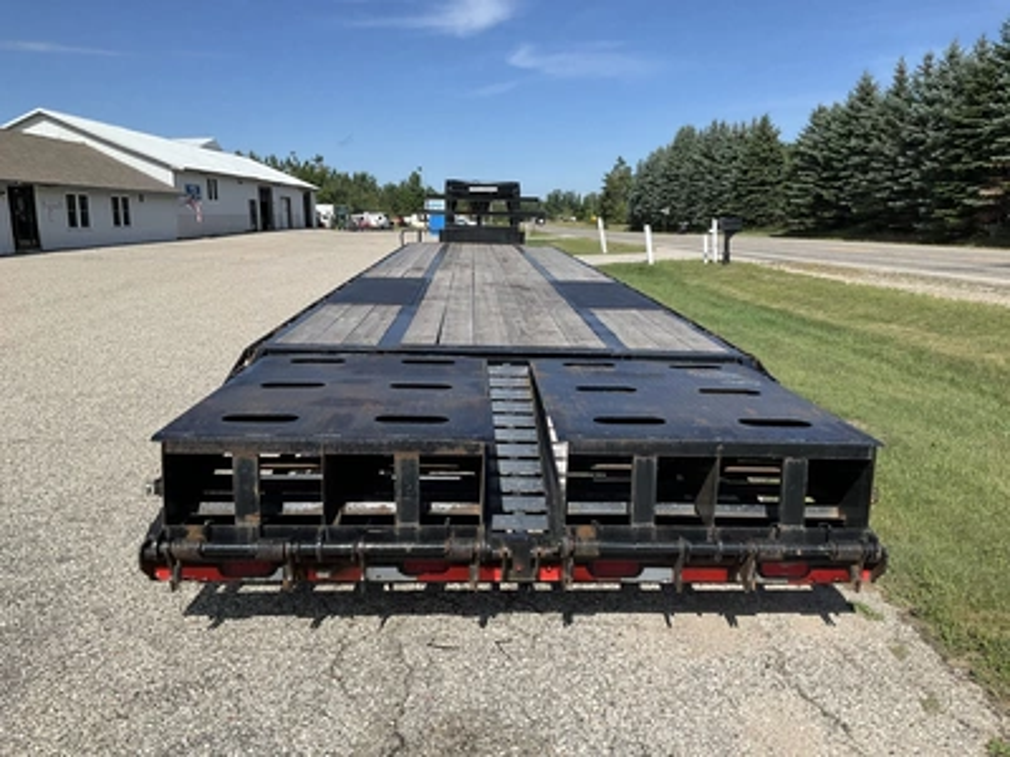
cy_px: 378
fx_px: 846
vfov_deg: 48.2
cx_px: 505
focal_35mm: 29
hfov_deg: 61.7
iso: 25
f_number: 1.8
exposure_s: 1/2427
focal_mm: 3
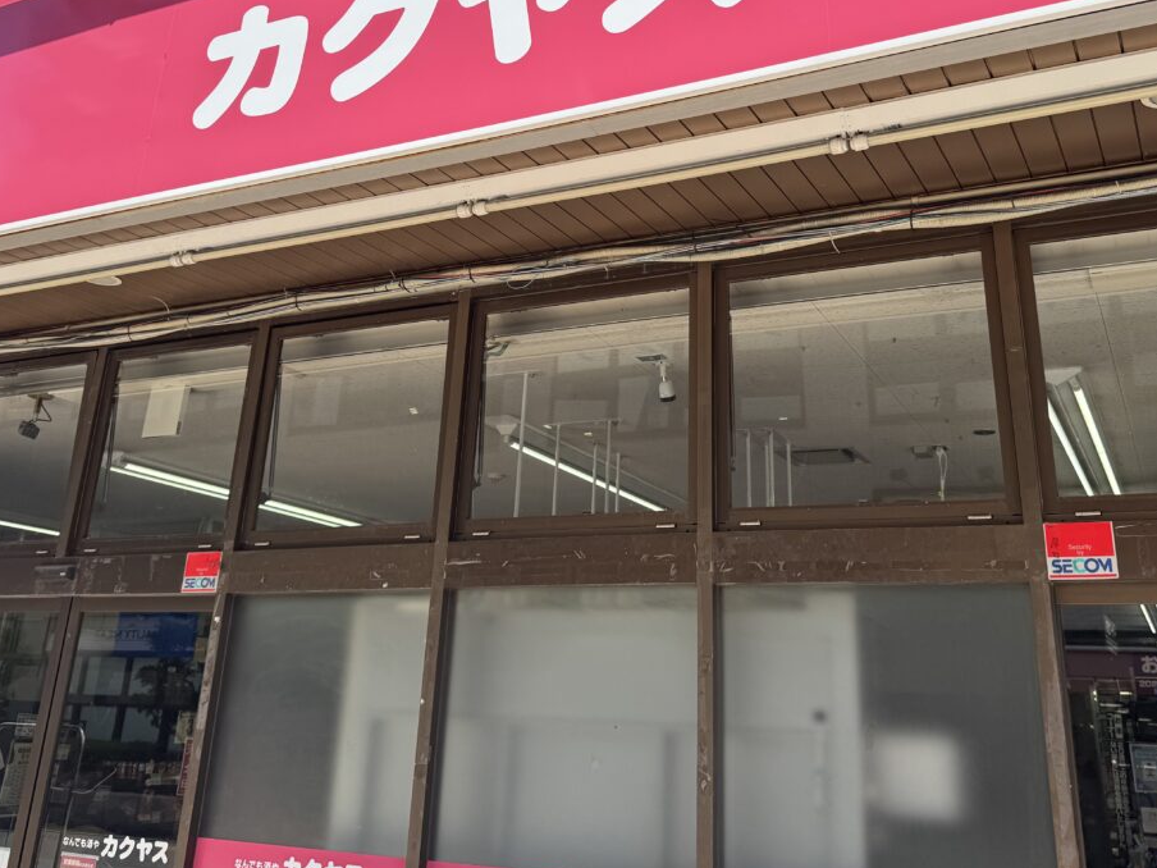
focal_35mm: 34
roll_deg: -3.7
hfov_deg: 53.9
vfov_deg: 41.0
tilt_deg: +24.1
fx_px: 1136
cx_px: 603
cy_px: 261
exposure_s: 1/1560
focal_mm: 6.76
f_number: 1.78
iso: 80
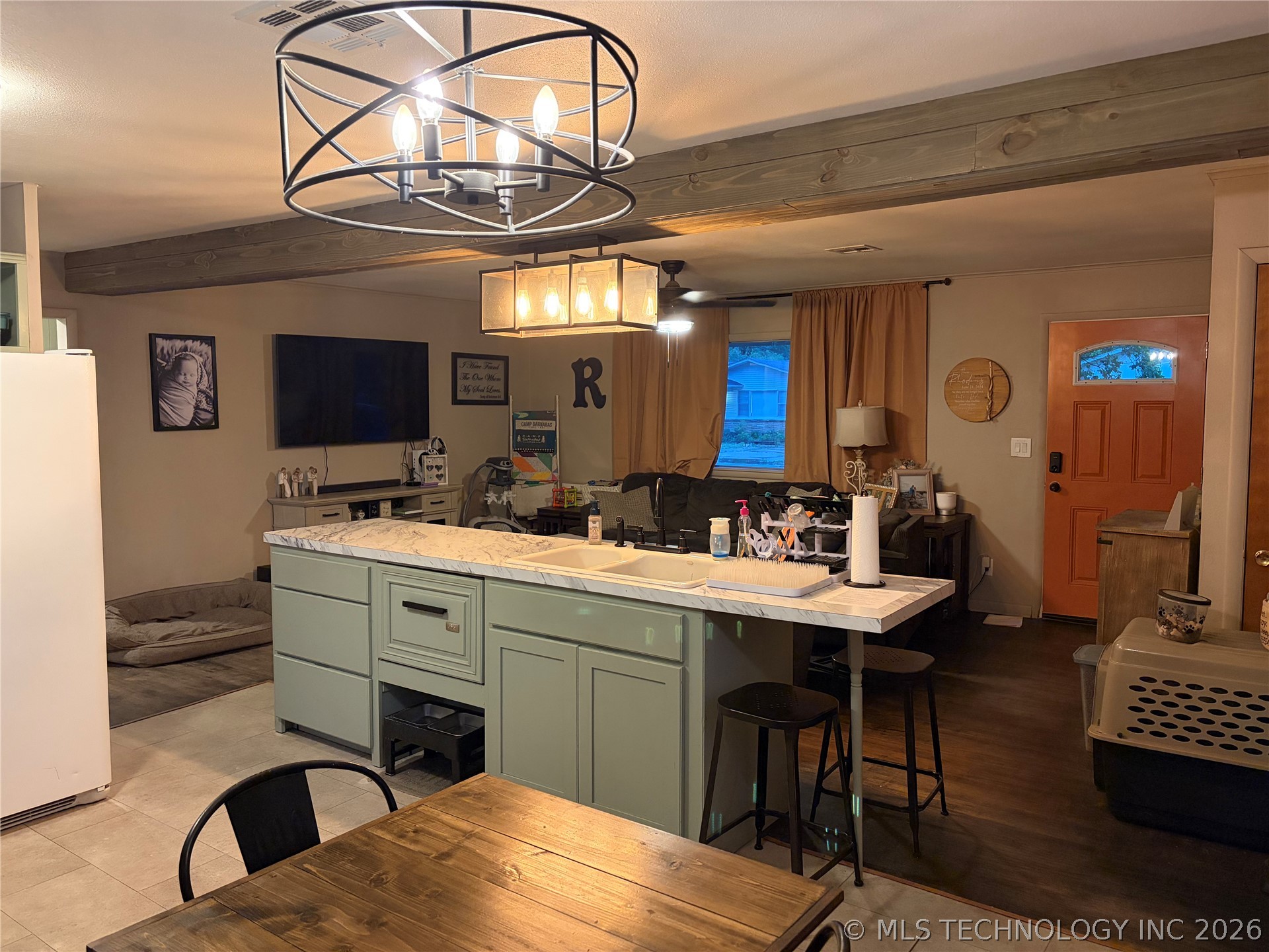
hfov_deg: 67.3
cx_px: 634
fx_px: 953
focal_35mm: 26
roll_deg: +0.9
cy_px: 476
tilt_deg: -4.4
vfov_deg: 53.1
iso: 500
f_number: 1.6
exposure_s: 1/60
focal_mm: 5.96
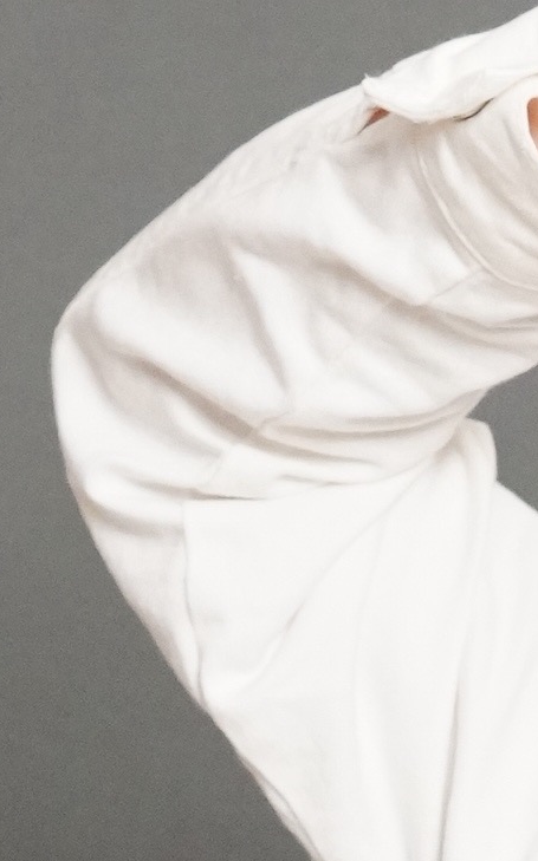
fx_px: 6270
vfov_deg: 7.7
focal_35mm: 267
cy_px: 1313
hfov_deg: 4.9
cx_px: 523
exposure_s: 1/80
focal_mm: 30
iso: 3200
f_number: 4.5
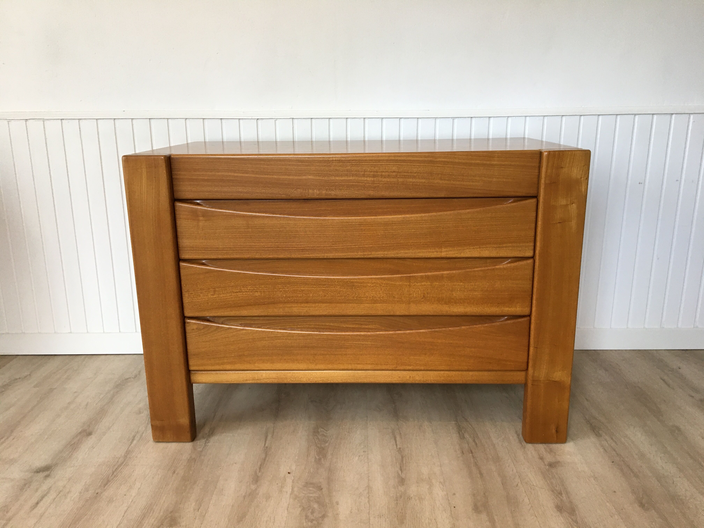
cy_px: 264
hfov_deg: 61.7
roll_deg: +0.1
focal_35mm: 29
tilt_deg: -14.2
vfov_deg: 48.2
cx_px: 352
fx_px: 590
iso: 50
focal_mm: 4.15
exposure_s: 1/33
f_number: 2.2
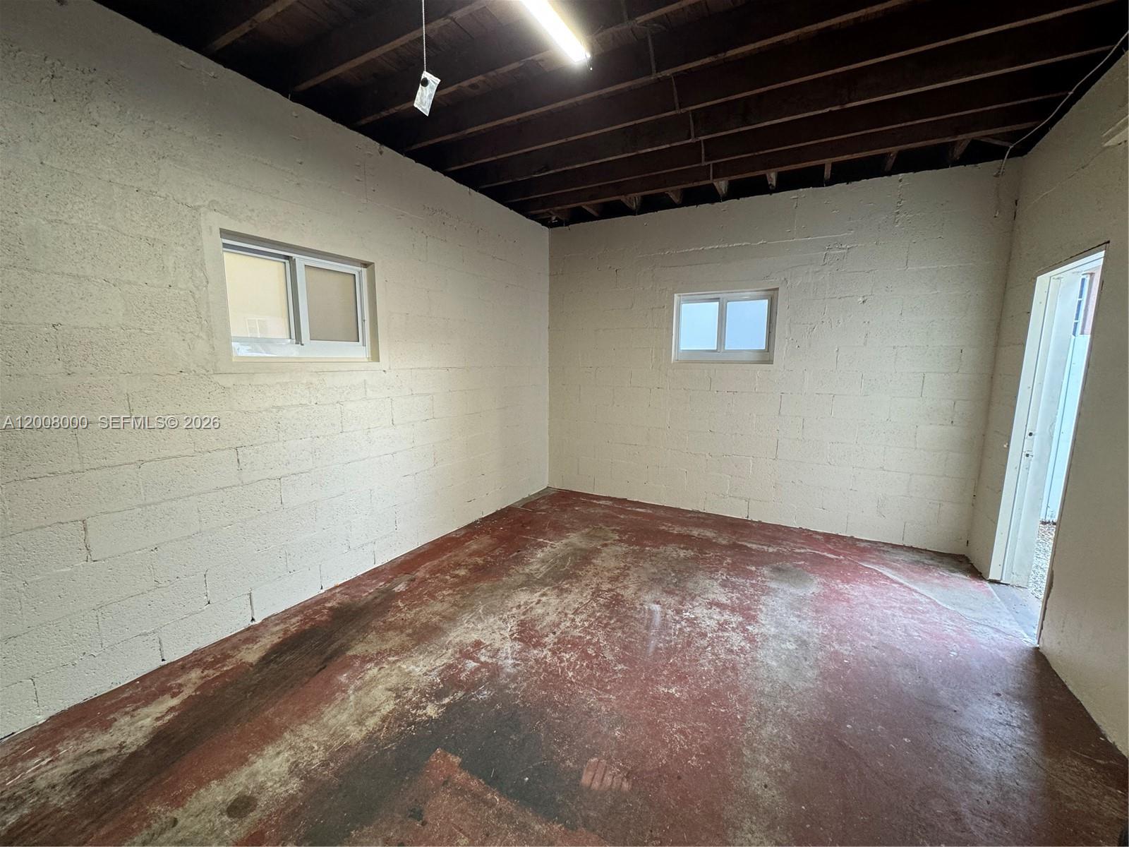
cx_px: 564
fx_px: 457
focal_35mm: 14
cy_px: 424
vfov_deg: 85.7
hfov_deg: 102.1
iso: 200
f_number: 2.2
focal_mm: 2.22
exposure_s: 1/60
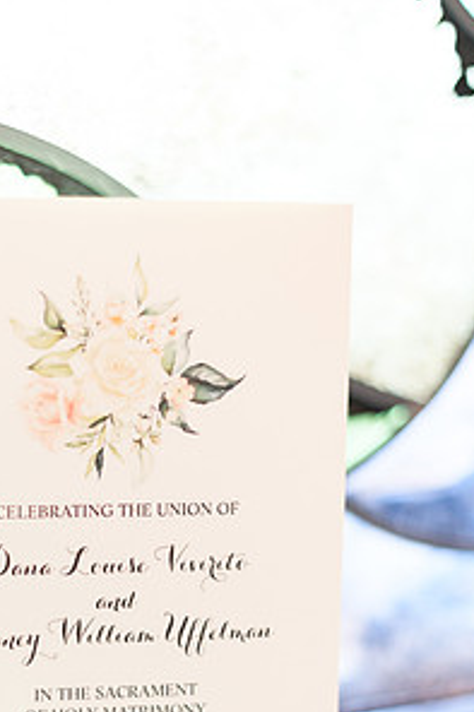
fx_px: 1503
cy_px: 496
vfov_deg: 26.5
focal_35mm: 76
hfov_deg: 17.8
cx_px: 120
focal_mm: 50
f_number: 1.8
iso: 400
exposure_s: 1/160
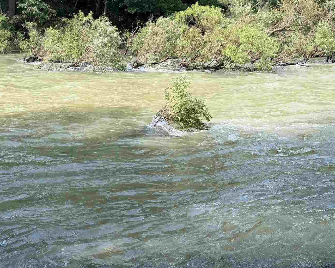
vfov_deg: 27.0
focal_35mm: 56
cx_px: 178
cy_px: 96
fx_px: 555
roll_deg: +2.1
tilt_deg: -6.6
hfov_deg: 33.6
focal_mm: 6.76
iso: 80
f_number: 1.78
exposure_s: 1/822
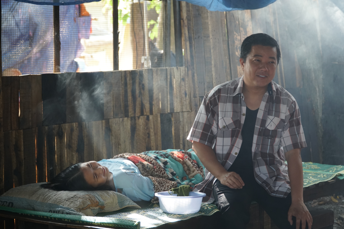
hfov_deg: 24.6
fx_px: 788
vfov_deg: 16.6
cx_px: 172
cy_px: 114
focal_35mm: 82
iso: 800
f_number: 4
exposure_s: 1/80
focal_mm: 55
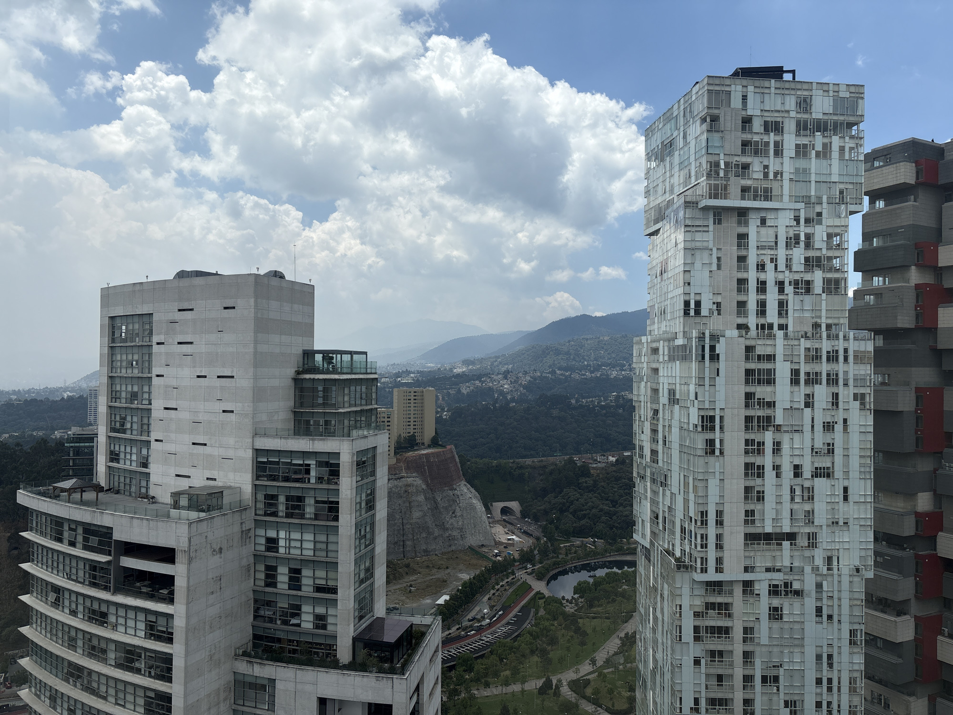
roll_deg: -0.4
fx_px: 716
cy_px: 358
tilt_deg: +0.7
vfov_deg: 53.1
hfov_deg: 67.3
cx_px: 476
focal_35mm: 26
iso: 50
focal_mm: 5.96
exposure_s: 1/2451
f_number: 1.6
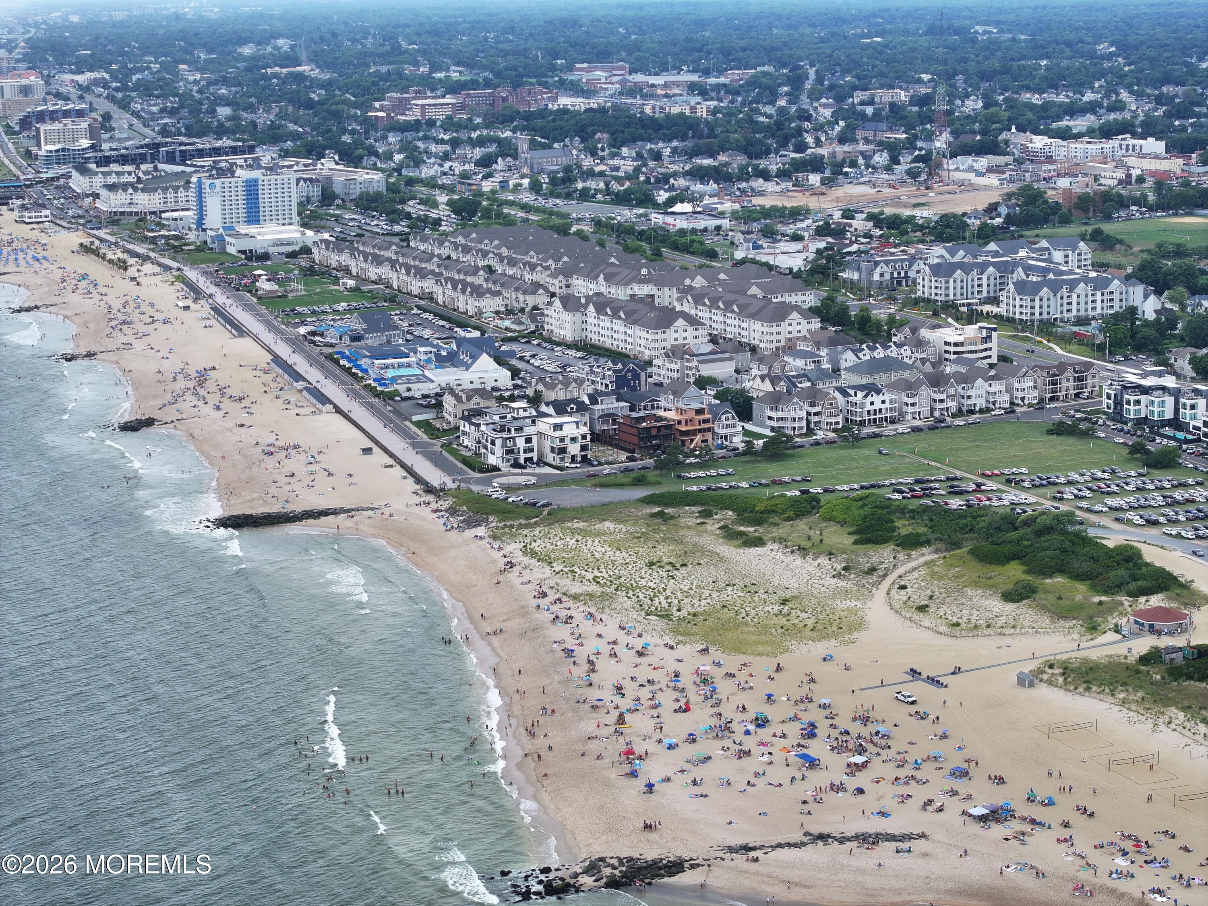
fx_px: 2443
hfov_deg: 27.8
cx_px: 604
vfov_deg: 21.0
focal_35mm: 70
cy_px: 453
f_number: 2.8
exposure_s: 1/500
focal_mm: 19.35
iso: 100
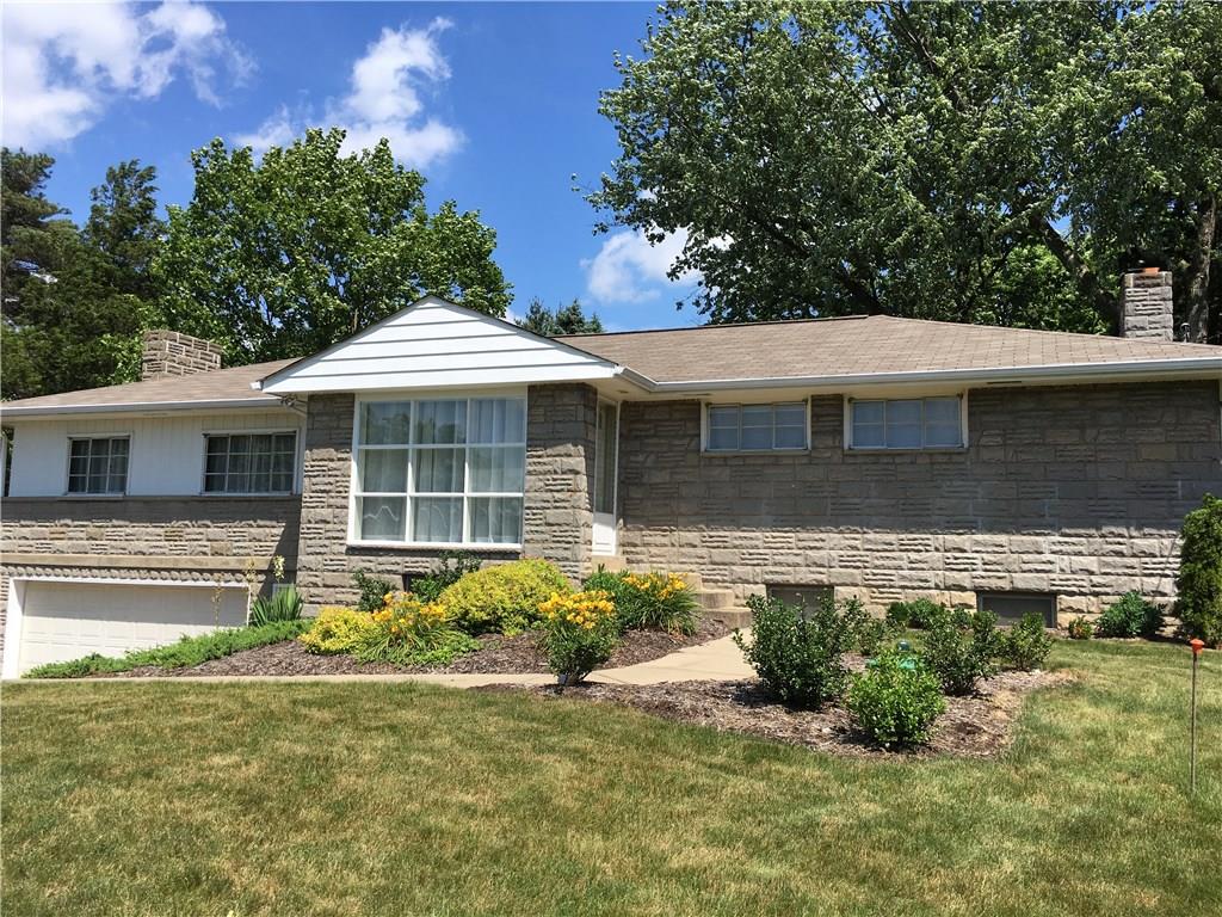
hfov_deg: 61.7
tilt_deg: +5.4
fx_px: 1024
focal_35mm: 29
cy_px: 458
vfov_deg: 48.2
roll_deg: -1.0
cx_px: 611
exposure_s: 1/1326
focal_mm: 4.15
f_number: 2.2
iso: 25
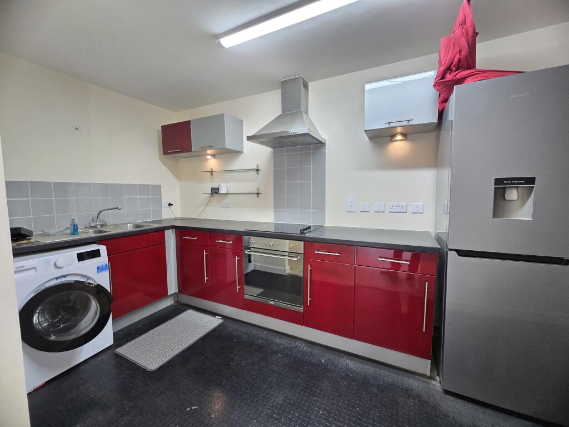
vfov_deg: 89.9
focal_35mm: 13
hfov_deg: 106.2
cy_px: 214
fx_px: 214
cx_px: 284
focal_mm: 2.2
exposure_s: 1/50
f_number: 2.2
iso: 250
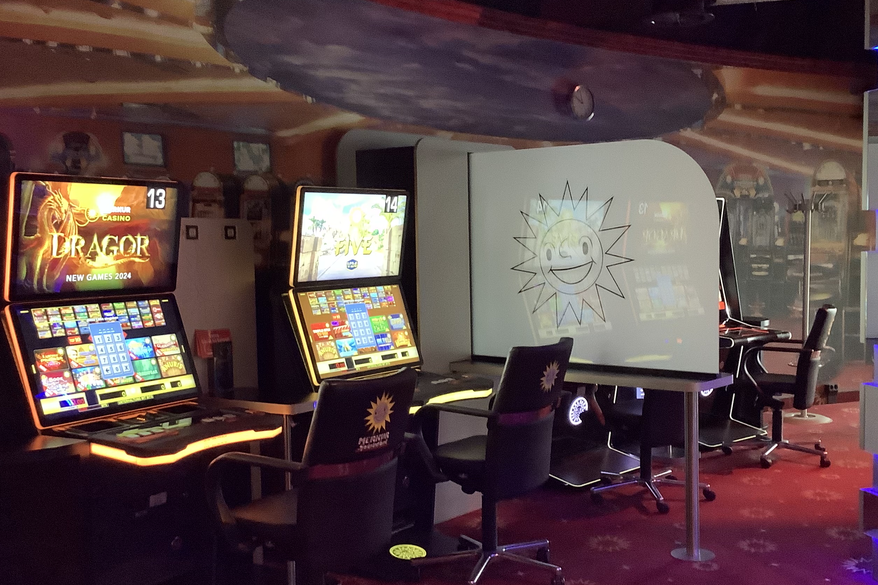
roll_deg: +0.4
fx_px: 1024
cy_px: 321
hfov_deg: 46.3
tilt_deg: -4.0
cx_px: 493
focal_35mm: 42
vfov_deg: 31.9
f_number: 2.4
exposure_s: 1/20
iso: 640
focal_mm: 3.3
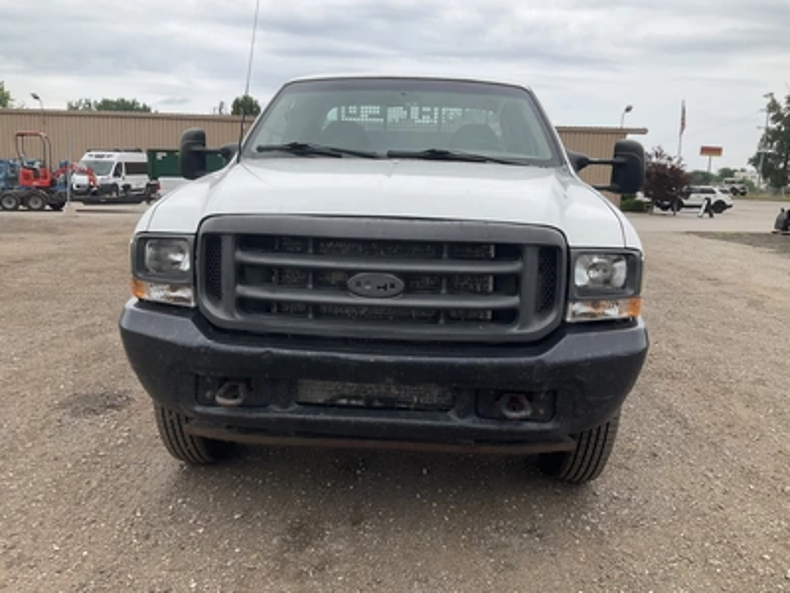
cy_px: 296
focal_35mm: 29
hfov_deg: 61.7
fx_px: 662
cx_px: 395
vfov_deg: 48.2
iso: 25
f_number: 1.8
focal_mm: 3
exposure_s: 1/929
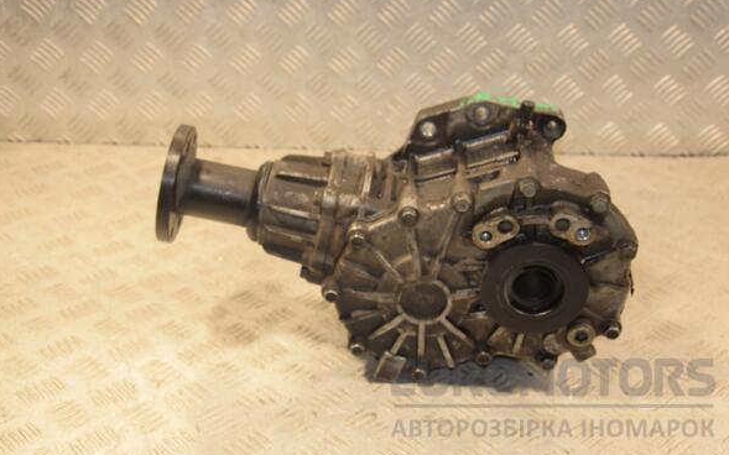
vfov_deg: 23.7
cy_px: 213
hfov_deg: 37.2
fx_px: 1083
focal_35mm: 55
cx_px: 368
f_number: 5.6
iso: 800
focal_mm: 35
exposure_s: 1/200
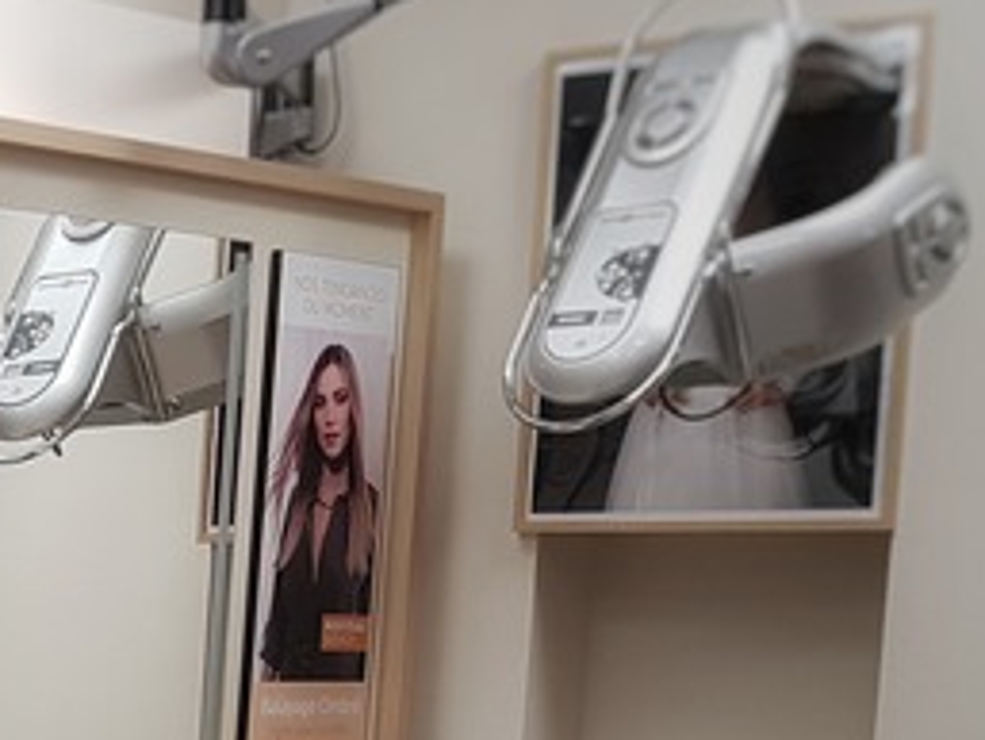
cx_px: -713
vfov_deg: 15.5
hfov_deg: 17.9
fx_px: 2591
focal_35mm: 91
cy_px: 964
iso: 64
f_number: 1.7
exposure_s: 1/50
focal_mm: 4.2
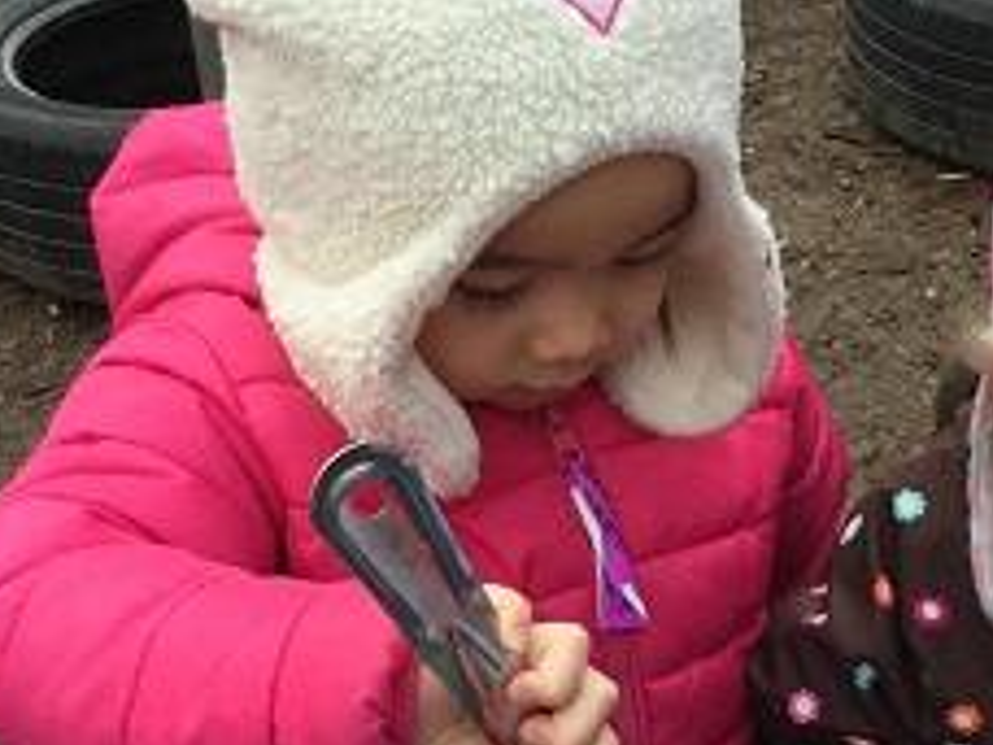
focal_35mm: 68
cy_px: 669
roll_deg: -0.5
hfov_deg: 28.3
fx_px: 1951
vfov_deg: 21.2
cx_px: 701
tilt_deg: -38.8
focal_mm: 3.3
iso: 40
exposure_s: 1/30
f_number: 2.4
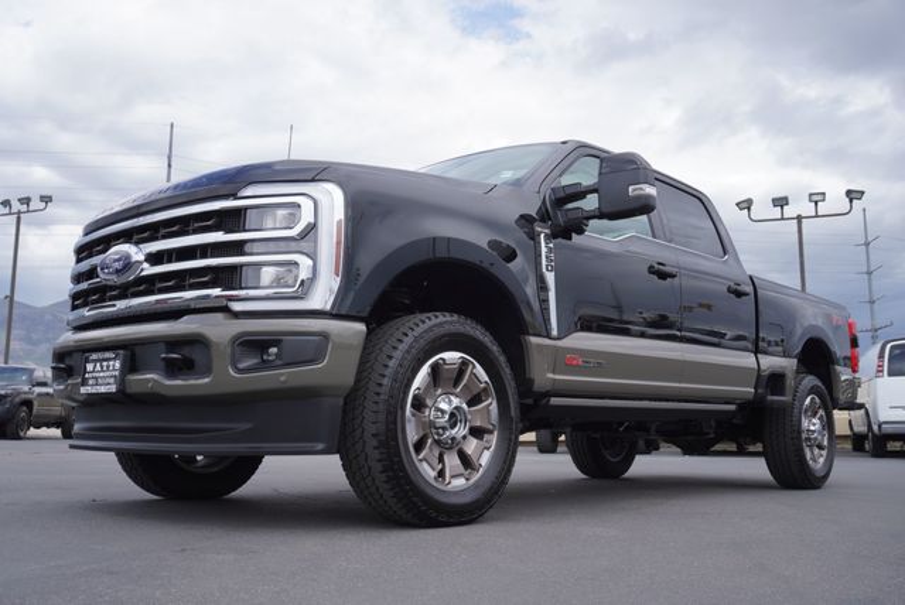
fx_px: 868
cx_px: 452
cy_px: 302
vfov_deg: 38.4
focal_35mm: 34
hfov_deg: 55.1
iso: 100
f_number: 8
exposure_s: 1/200
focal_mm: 23
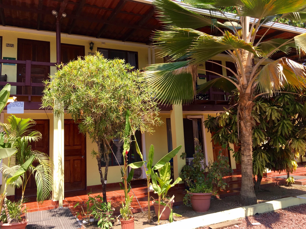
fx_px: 256
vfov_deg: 48.2
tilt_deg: +8.2
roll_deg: +2.0
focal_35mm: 29
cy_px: 114
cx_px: 153
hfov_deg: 61.7
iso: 25
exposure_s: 1/475
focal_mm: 4.15
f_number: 2.2
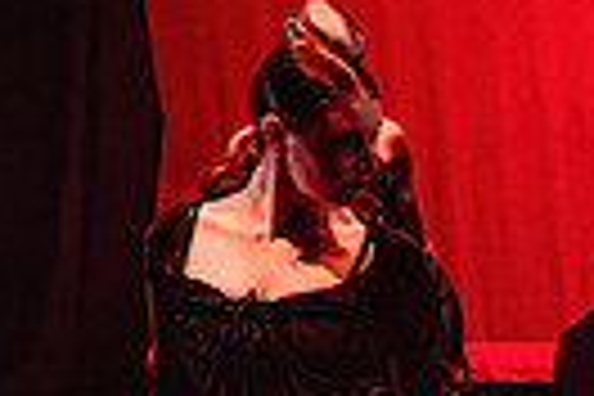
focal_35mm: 124
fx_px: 2046
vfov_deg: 10.7
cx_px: 932
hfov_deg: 15.1
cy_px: 552
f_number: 2.8
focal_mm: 24
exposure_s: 1/300
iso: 3200
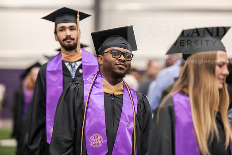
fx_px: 1212
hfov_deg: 10.9
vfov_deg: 7.3
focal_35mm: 188
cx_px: 114
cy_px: 71
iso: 2500
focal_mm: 170
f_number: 3.2
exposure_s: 1/200
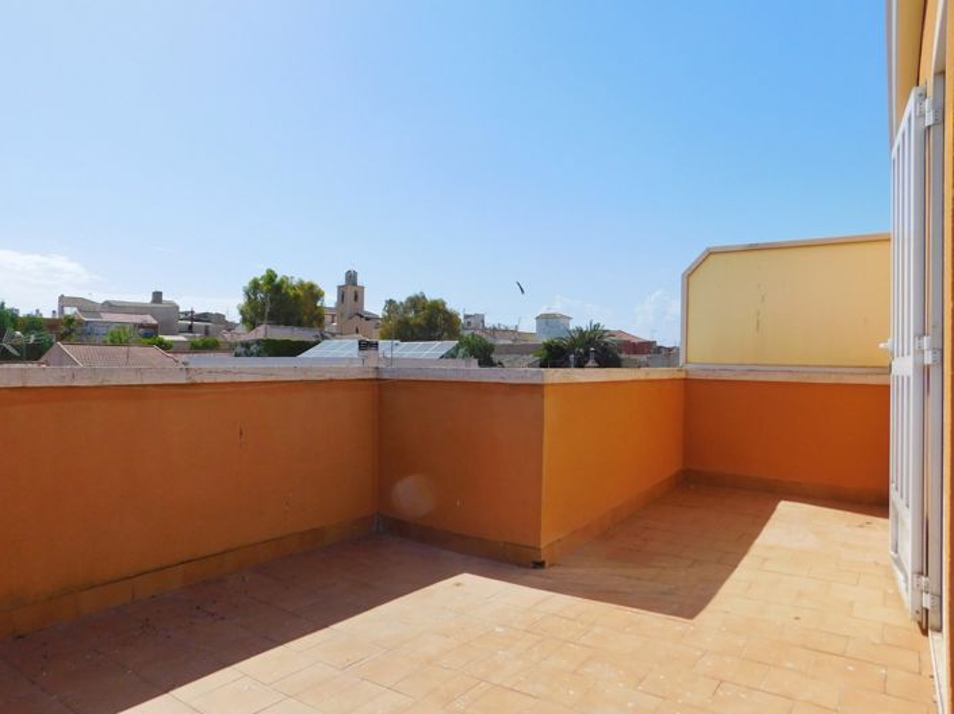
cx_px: 477
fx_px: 634
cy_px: 357
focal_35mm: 23
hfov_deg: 74.0
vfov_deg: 58.8
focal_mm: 4
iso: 125
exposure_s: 1/800
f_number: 6
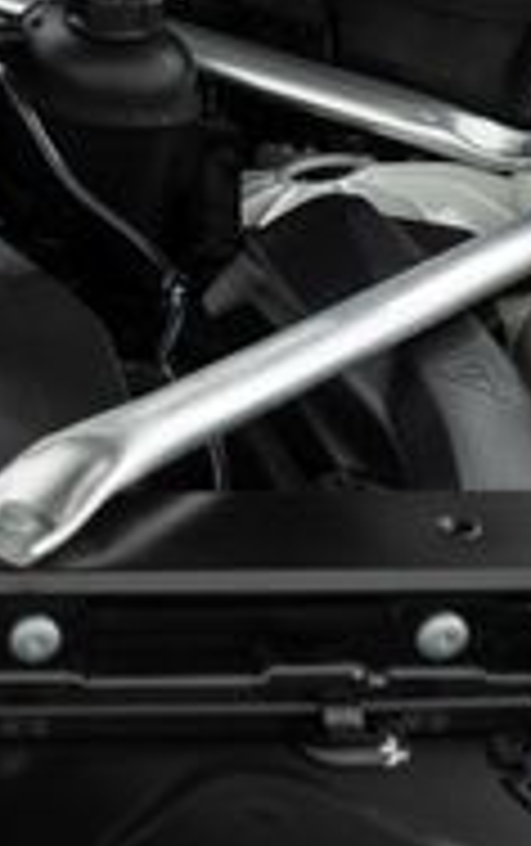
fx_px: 2239
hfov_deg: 12.2
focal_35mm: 97
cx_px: -486
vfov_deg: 21.2
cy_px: 227
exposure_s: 1/40
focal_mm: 28
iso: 400
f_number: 3.2
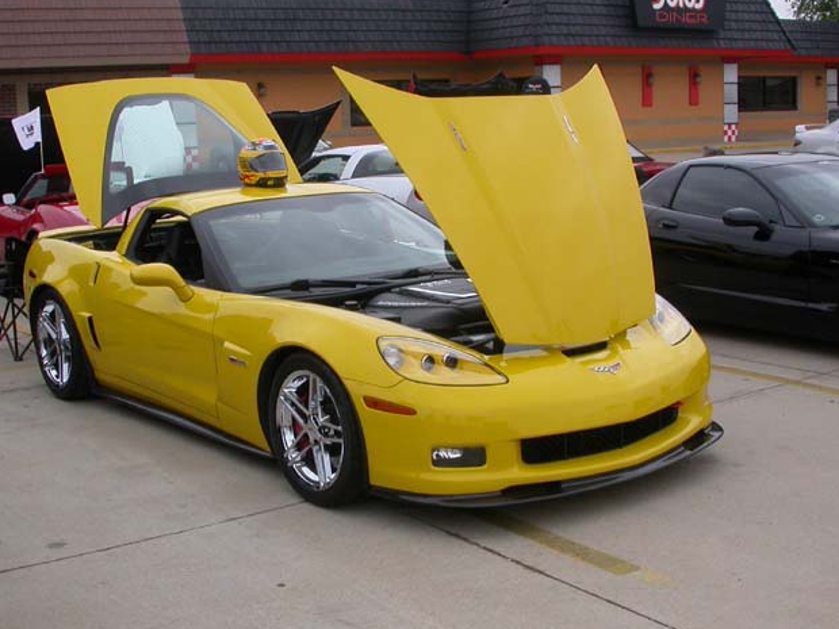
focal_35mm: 49
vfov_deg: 29.7
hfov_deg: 38.8
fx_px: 1188
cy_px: 314
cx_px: 345
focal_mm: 7.85
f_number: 6.7
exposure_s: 1/244
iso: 100
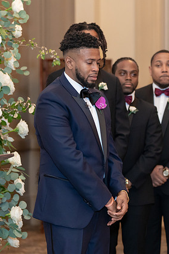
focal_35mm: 168
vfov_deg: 12.2
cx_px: 75
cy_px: 146
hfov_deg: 8.2
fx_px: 1183
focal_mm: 96
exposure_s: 1/200
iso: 2000
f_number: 2.8
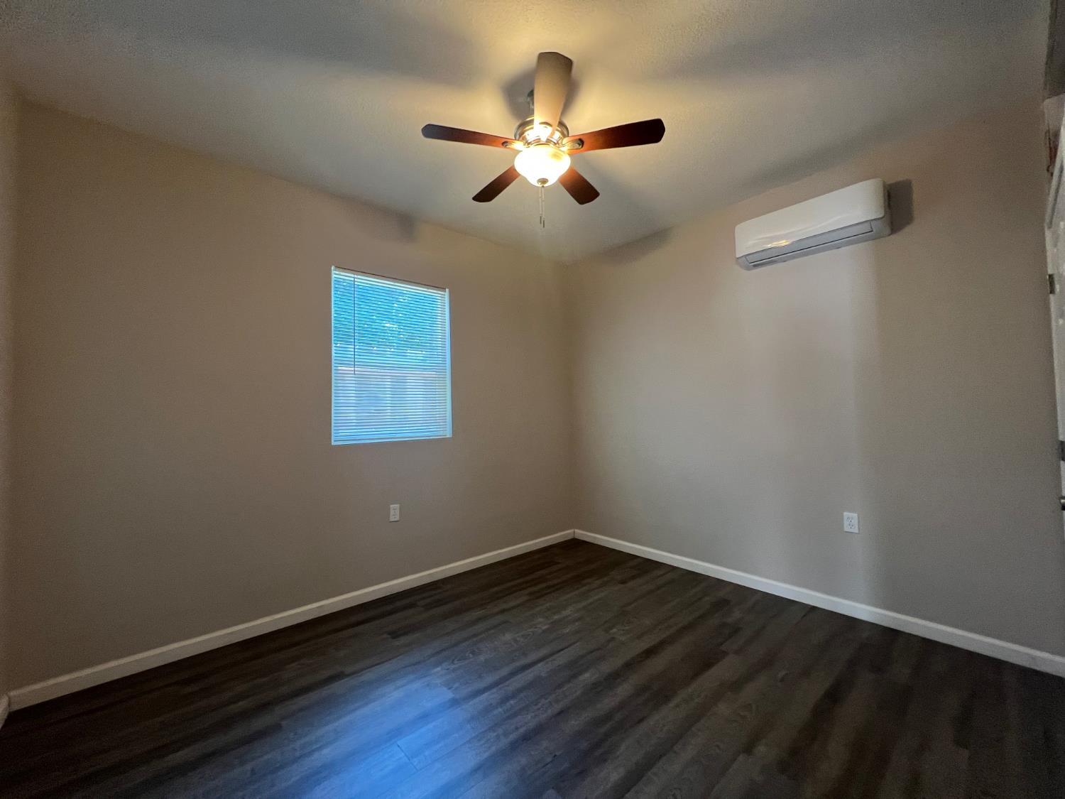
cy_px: 400
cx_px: 532
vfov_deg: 89.9
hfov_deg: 106.2
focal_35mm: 13
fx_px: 400
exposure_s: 1/60
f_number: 1.8
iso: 200
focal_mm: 1.57
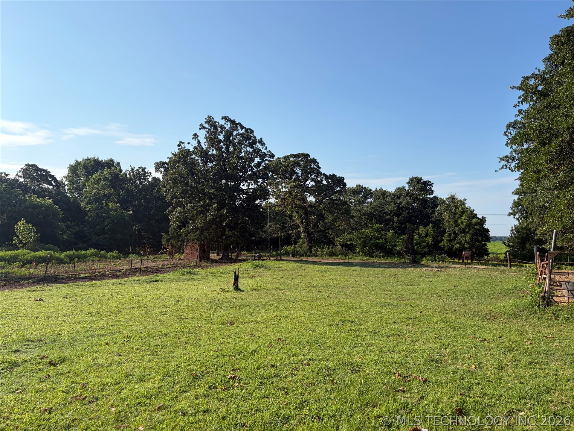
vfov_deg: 53.1
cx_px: 287
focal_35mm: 26
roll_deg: -0.4
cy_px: 216
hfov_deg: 67.3
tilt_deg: +2.7
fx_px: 431
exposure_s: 1/3125
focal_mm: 5.96
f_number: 1.6
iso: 50
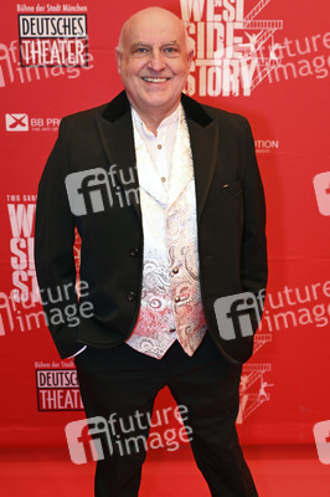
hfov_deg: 26.9
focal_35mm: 50
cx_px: 165
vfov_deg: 39.6
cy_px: 248
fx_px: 689
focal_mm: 50
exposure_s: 1/125
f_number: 2.8
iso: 1250
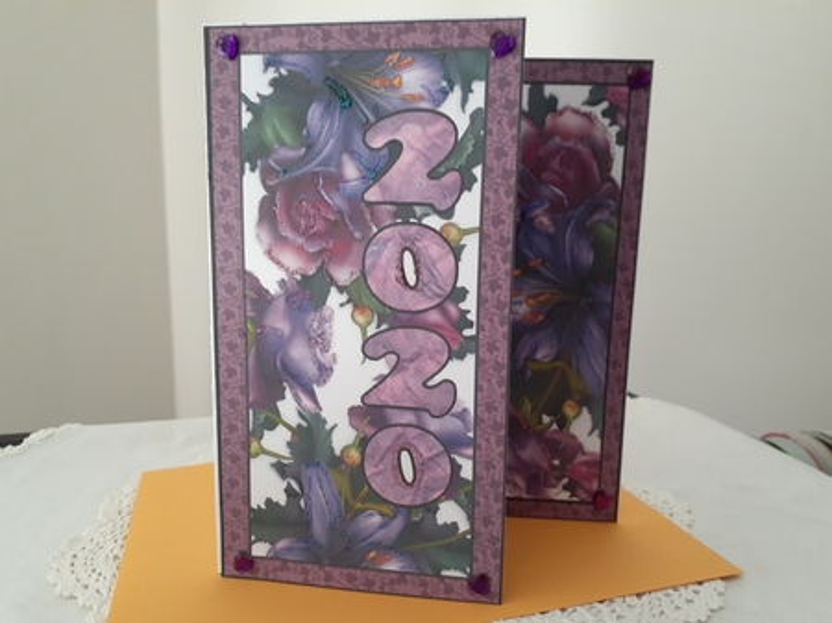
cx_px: 416
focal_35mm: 27
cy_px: 312
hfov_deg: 65.4
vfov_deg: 51.3
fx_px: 649
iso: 250
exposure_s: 1/50
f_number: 1.9
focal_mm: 3.6
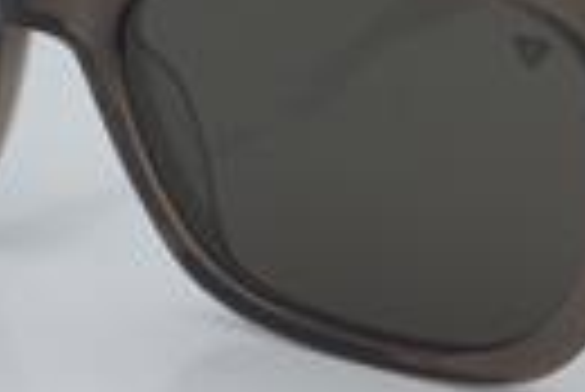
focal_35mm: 230
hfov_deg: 8.9
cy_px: 72
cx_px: 454
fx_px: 3742
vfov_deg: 6.0
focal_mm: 50
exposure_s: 1/3
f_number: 32
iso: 100
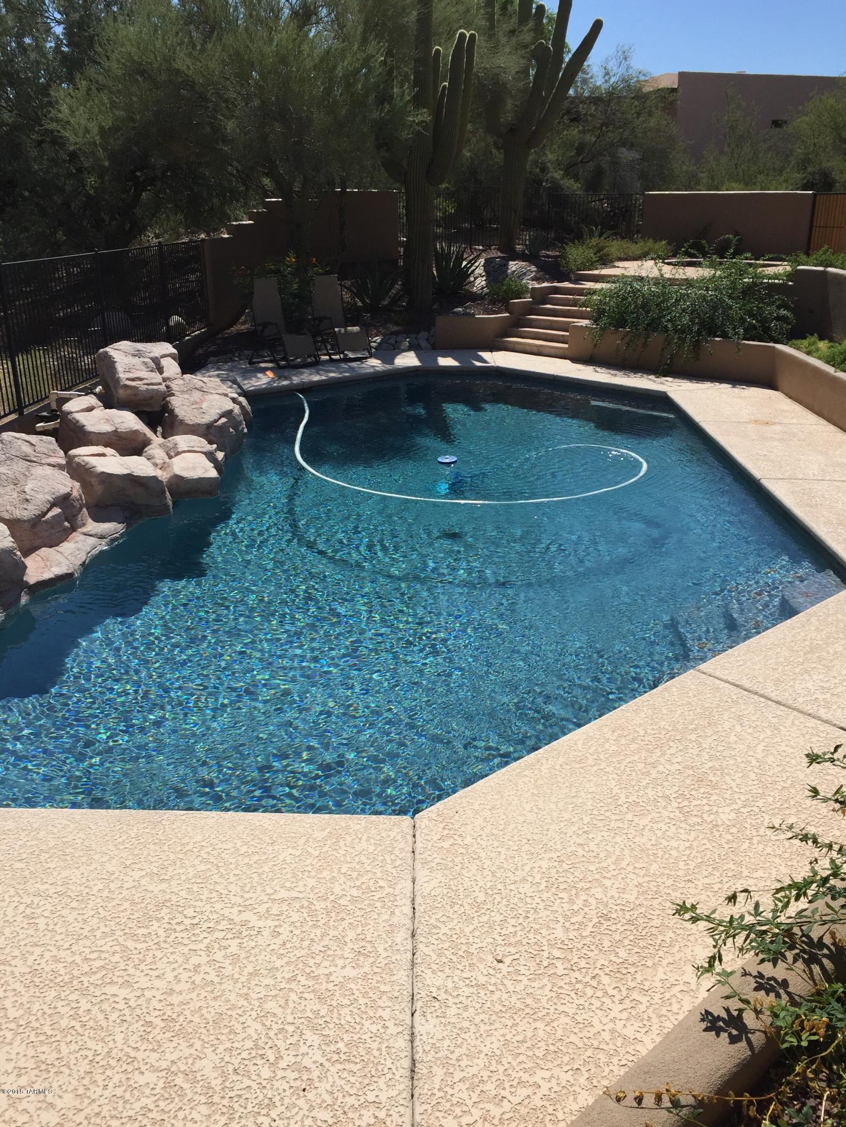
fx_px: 945
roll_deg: -0.1
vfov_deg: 61.7
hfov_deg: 48.2
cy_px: 564
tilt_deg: -18.4
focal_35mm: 29
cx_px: 423
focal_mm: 4.15
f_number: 2.2
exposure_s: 1/3597
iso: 32
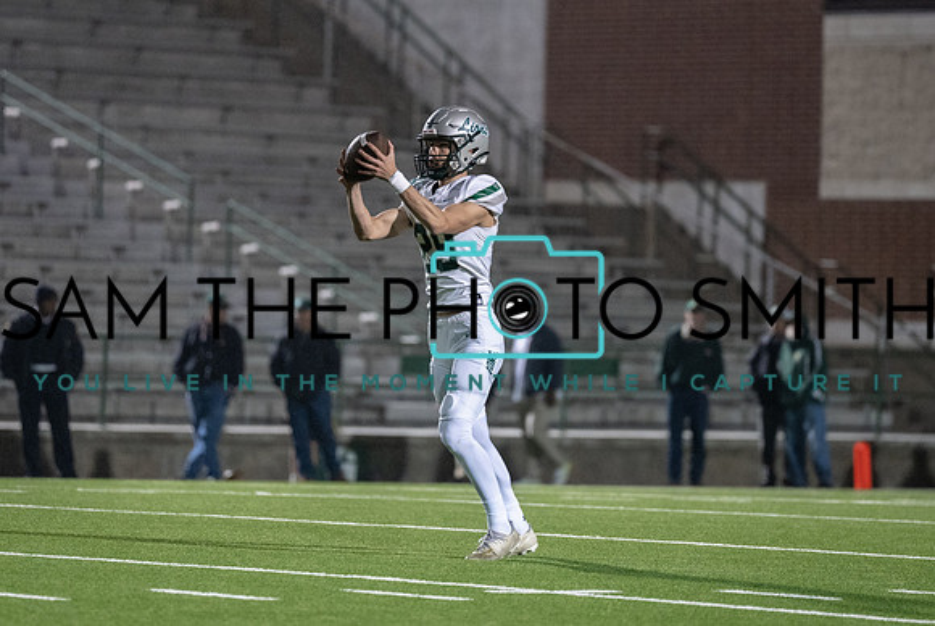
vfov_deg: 4.6
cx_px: 486
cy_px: 260
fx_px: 7782
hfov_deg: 6.9
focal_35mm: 299
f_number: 2.8
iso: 3200
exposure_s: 1/1250
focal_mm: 200
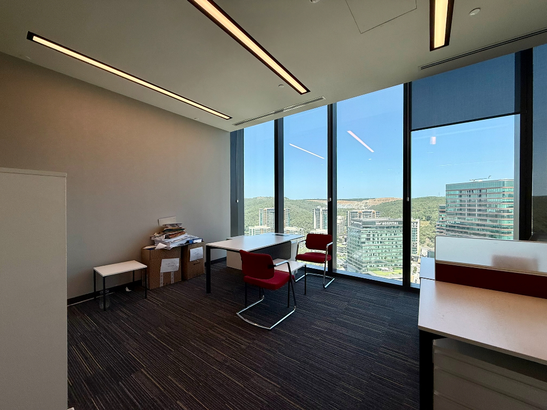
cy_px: 205
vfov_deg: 85.7
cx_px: 274
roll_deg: +0.4
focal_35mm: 14
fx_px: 221
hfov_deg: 102.1
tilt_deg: -0.7
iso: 50
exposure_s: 1/510
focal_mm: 2.22
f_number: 2.2
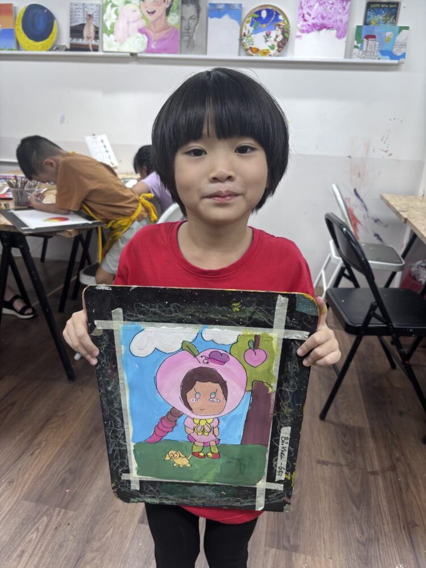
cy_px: 284
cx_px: 213
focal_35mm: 26
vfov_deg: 67.3
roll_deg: -3.9
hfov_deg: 53.1
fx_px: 427
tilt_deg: -21.6
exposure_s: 1/100
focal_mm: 5.96
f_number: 1.6
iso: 50
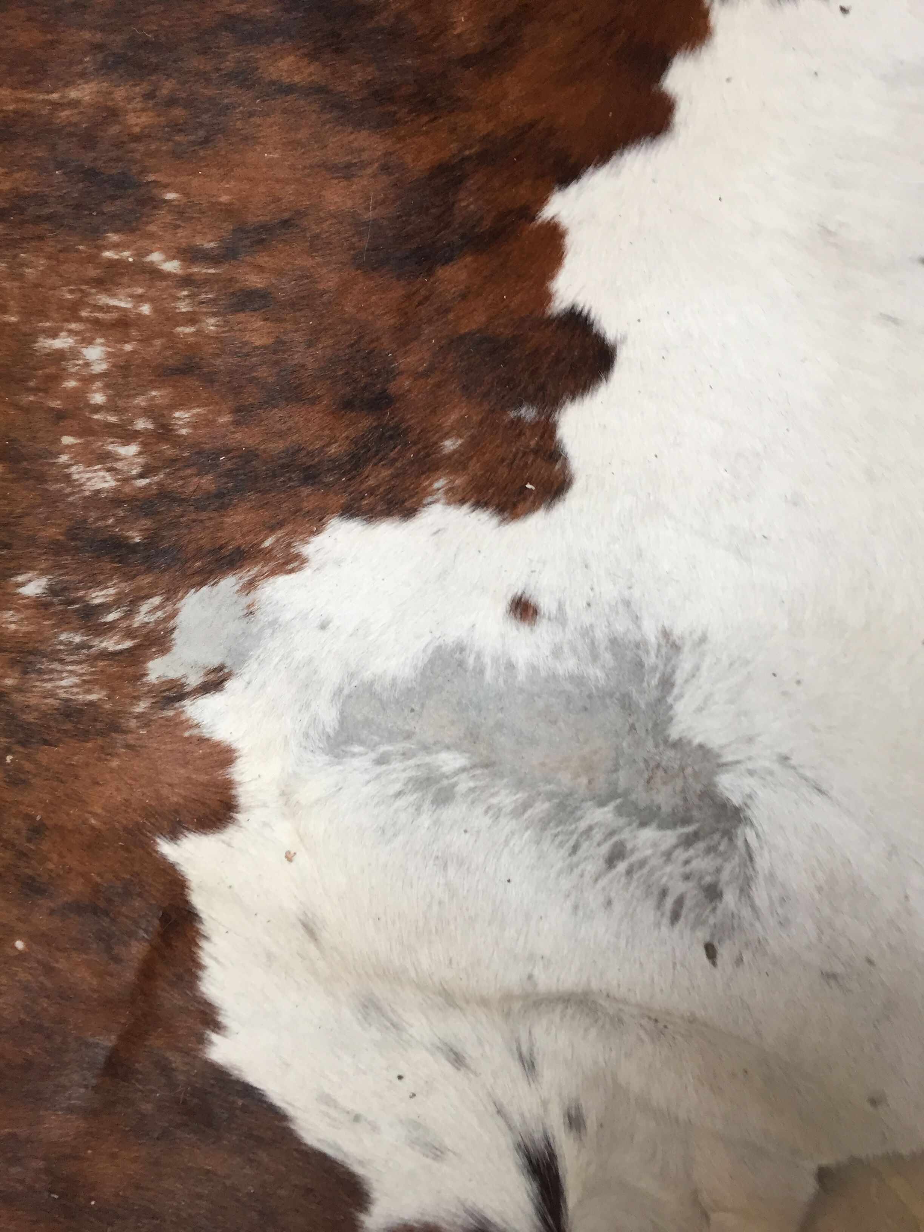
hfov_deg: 48.2
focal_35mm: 29
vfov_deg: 61.7
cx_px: 462
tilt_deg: -71.1
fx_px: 1032
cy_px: 616
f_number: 2.2
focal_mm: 4.15
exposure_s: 1/33
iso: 100
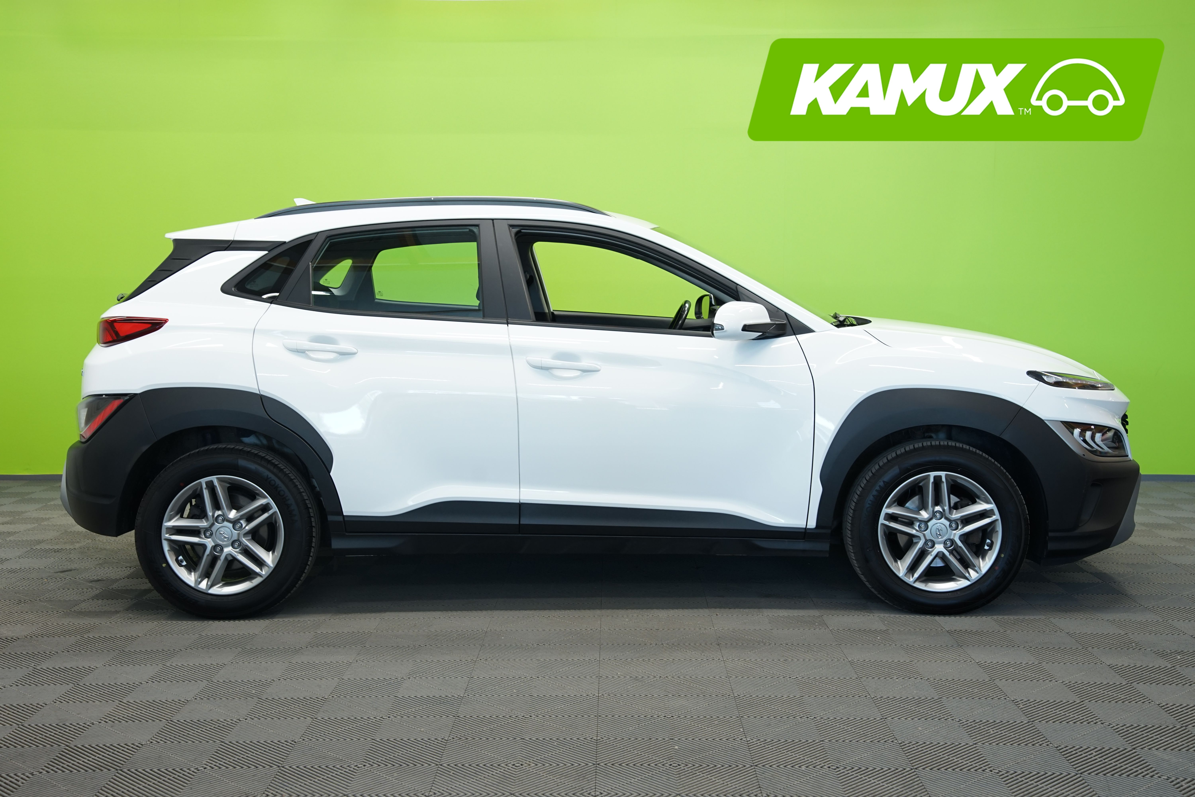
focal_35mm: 43
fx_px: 1427
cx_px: 598
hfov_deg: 45.4
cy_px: 398
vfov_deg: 31.2
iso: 500
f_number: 6.3
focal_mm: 43
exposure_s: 1/15
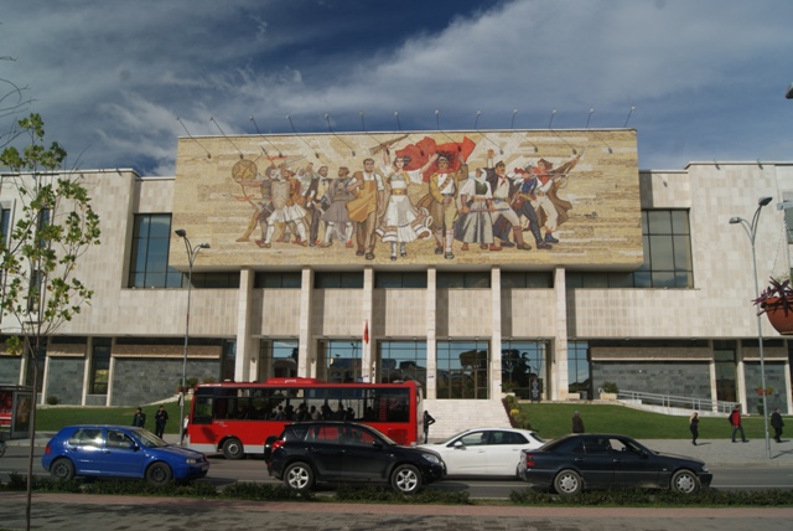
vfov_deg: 43.7
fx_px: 661
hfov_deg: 61.9
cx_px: 396
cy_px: 266
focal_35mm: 30
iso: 100
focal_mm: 20
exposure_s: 1/160
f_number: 10
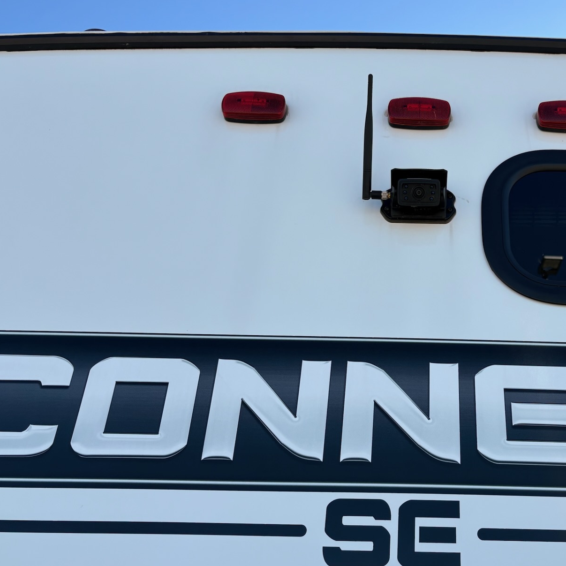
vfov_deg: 42.8
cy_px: 299
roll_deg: +0.7
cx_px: 418
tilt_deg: +33.0
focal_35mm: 39
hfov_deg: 41.7
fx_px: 721
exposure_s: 1/2283
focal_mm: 5.96
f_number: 1.6
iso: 50
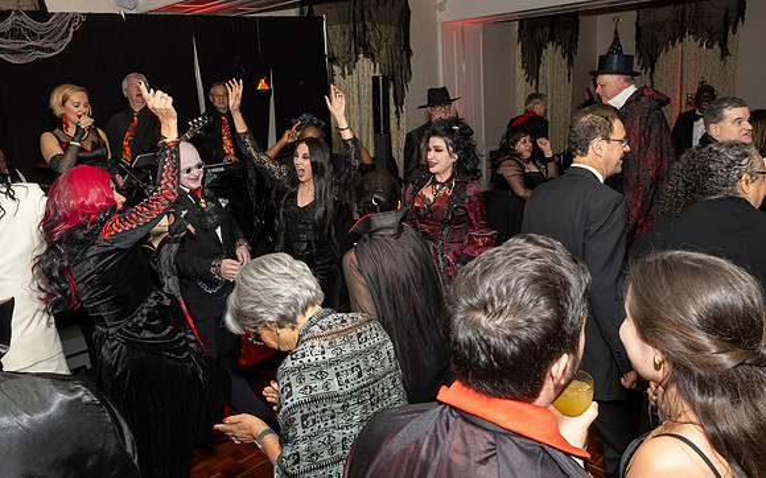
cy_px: 210
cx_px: 384
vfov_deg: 46.3
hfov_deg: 68.9
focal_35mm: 27
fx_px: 558
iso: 1000
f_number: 7.1
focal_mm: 17
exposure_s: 1/250
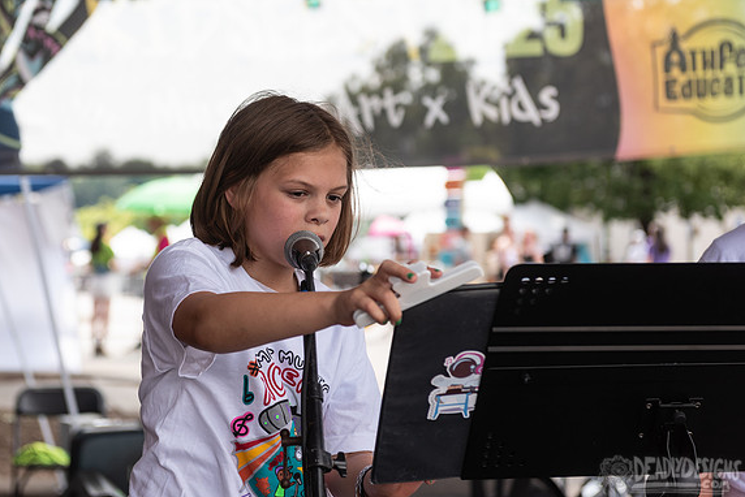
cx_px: 263
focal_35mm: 92
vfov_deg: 14.9
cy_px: 176
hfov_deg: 22.1
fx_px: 1905
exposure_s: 1/320
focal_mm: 70
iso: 200
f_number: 5
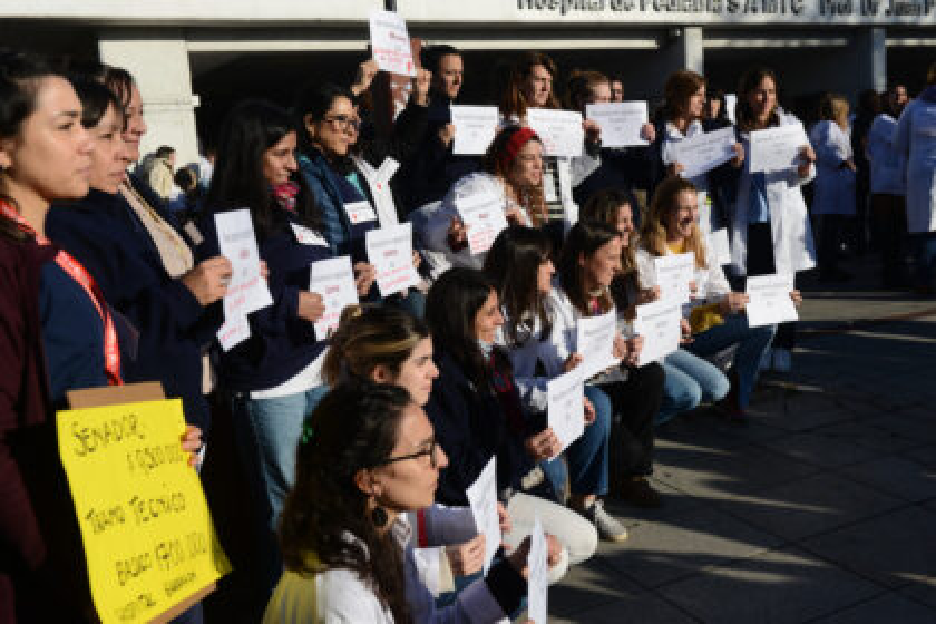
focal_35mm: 32
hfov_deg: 58.7
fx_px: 832
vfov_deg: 41.1
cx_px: 468
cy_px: 312
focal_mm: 32
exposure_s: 1/2000
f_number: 5
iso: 200
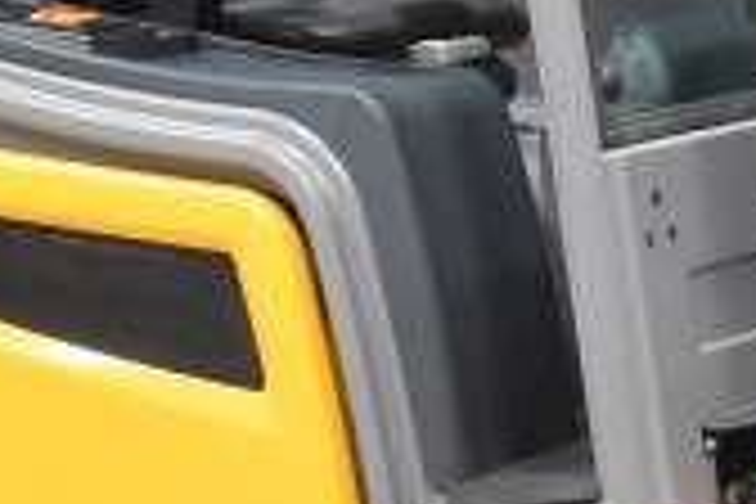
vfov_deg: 5.4
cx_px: 788
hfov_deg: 8.3
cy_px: -544
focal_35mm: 247
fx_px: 5178
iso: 1600
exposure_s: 1/25
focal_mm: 23
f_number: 5.6
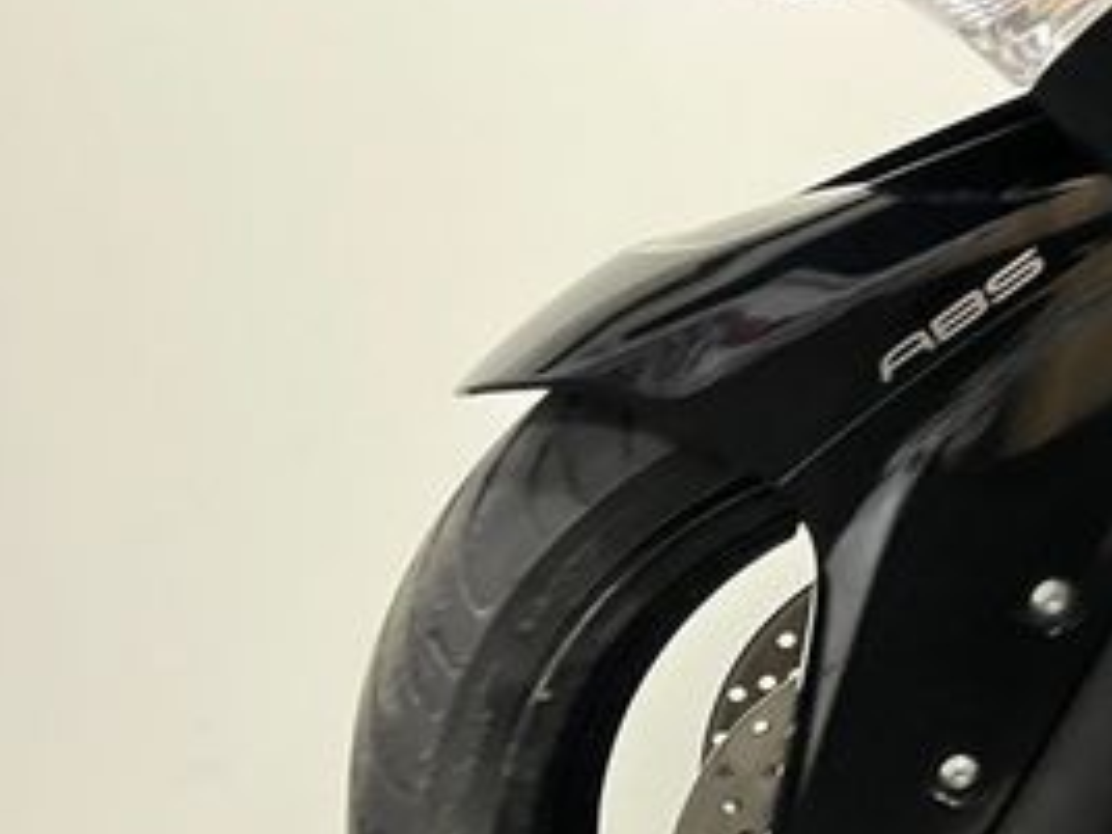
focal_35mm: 62
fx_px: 1992
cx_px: 1116
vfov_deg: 23.1
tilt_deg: -13.1
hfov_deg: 29.1
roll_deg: -2.5
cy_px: 743
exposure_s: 1/33
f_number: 1.6
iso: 500
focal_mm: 5.1
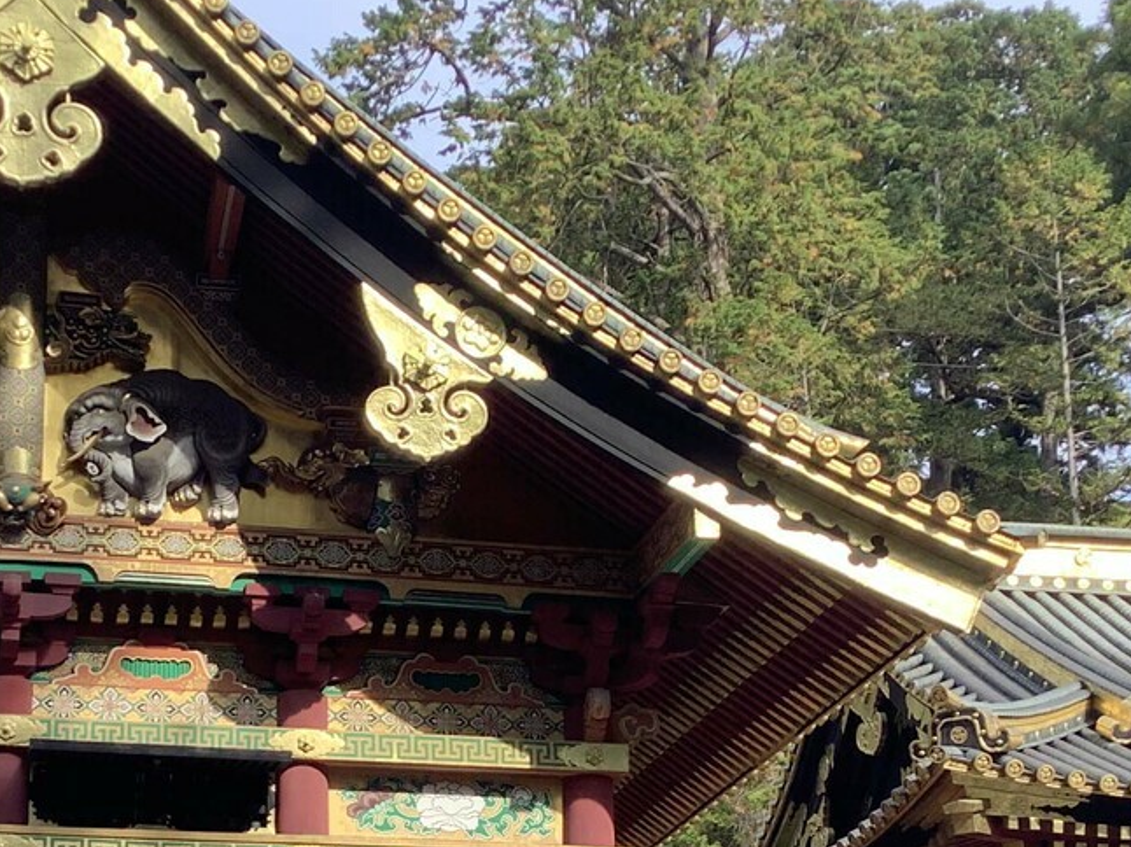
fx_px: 2352
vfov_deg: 19.9
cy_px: 832
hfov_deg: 26.8
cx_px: 326
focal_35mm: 72
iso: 25
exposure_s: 1/175
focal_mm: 3.3
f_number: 2.4
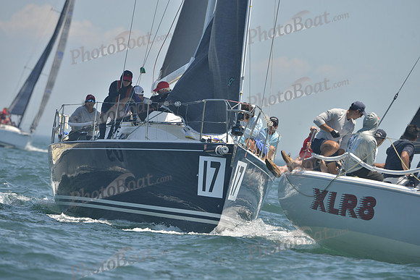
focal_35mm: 300
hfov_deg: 6.9
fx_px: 3501
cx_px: 210
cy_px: 140
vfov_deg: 4.6
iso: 280
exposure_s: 1/1000
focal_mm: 300
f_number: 7.1
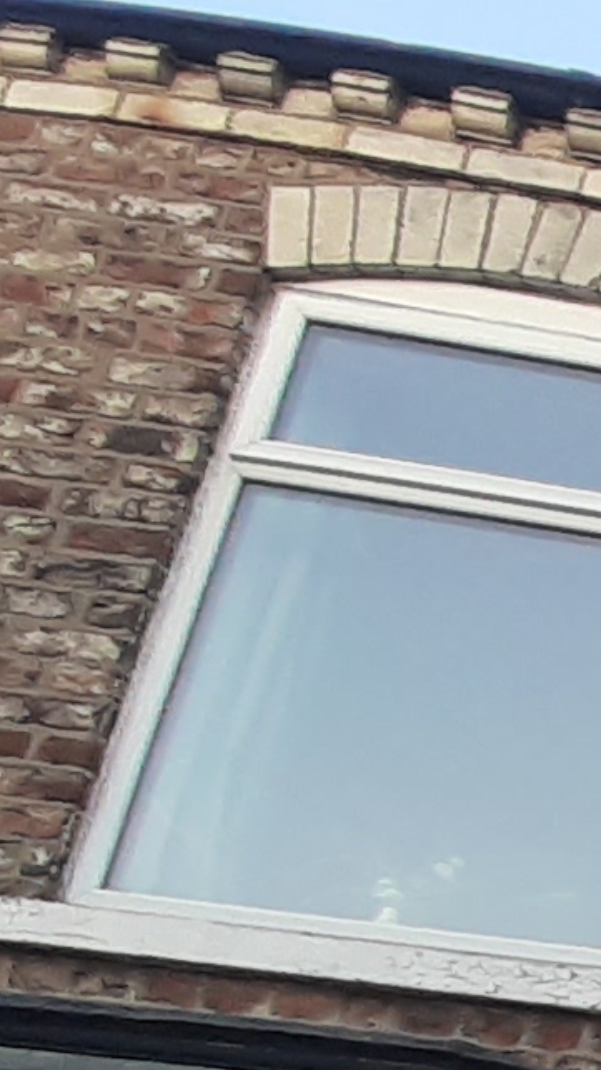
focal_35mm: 72
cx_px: 2349
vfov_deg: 24.3
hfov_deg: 8.4
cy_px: 1507
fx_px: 2040
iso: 40
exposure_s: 1/116
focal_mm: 1.42
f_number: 2.2
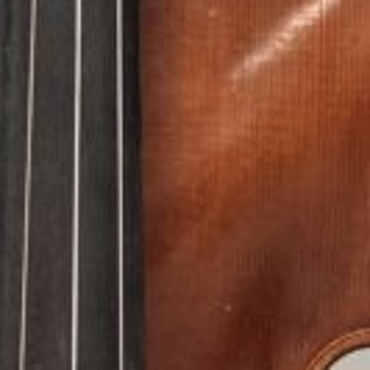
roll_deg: -0.4
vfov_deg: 9.1
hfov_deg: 9.2
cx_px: 75
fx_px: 2298
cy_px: -17
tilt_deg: -16.5
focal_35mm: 190
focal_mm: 3.99
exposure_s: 1/15
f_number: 1.8
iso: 40
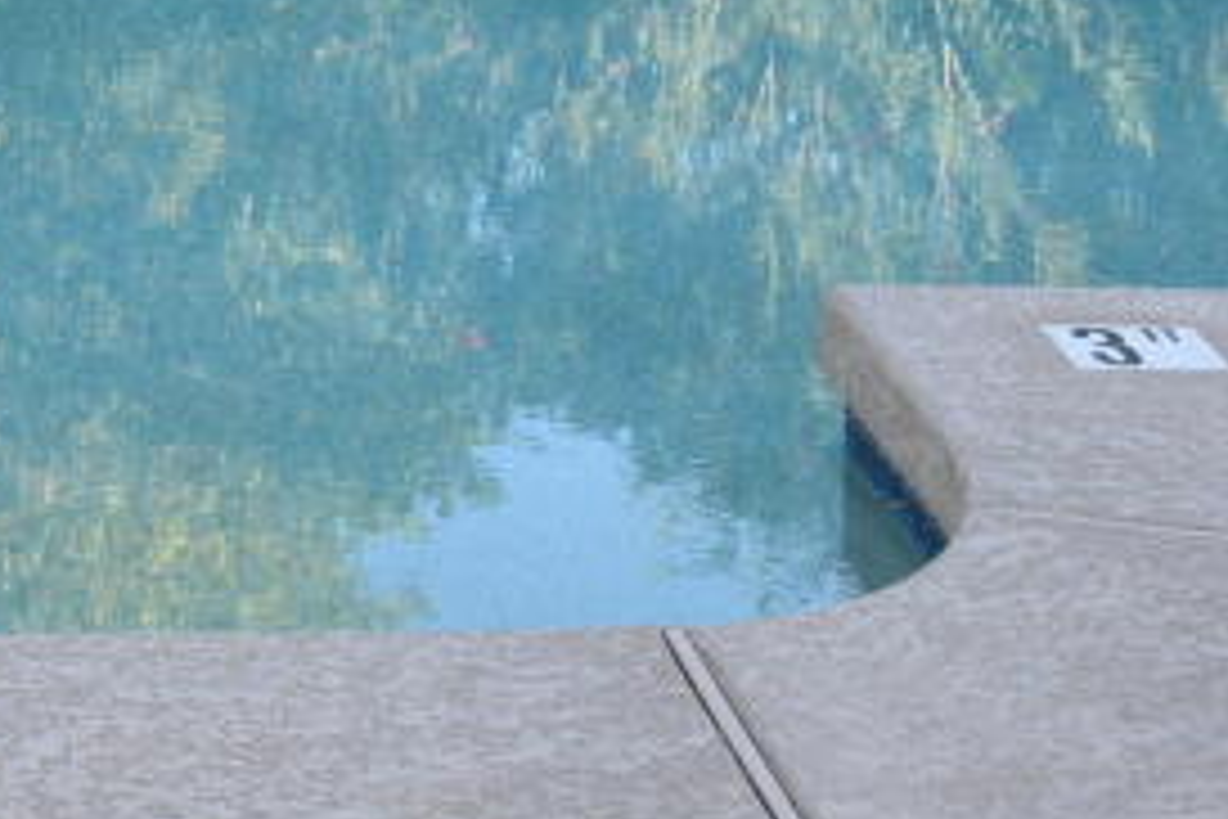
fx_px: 5836
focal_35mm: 171
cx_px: -495
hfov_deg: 11.6
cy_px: -706
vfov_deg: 7.7
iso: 400
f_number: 6.3
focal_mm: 27
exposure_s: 1/160
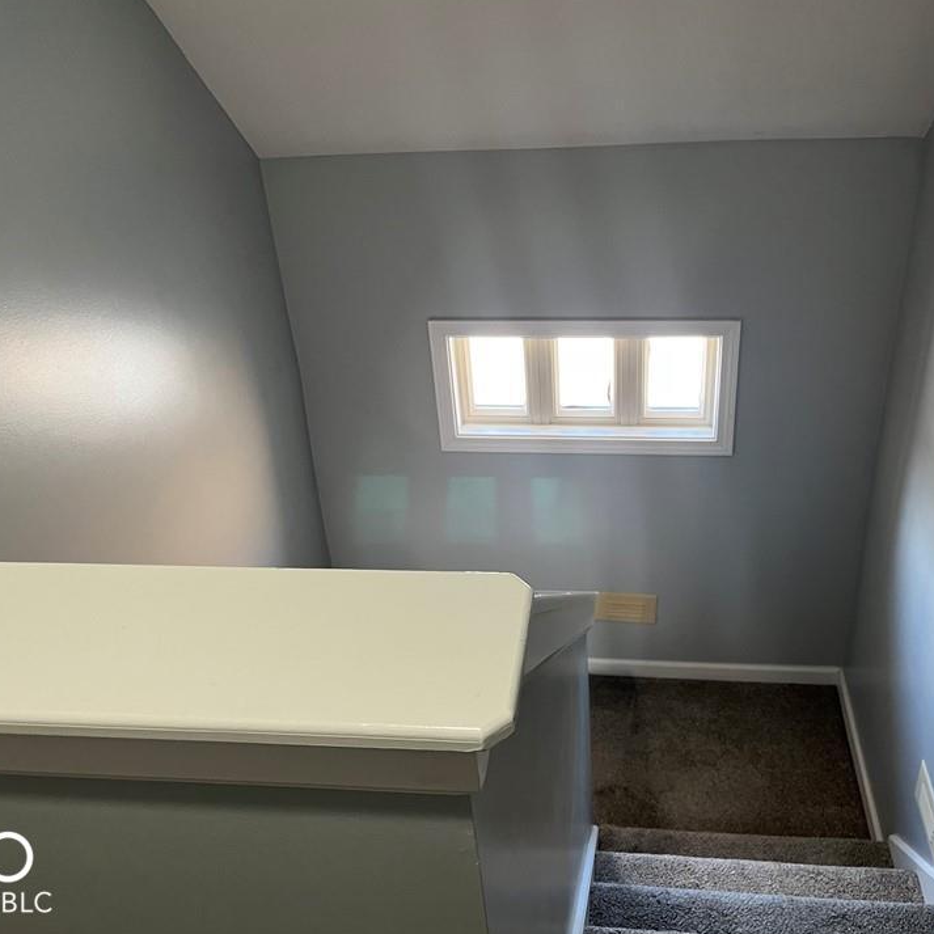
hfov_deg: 49.6
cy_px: 445
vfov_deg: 49.7
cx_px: 531
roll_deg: +3.0
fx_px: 1007
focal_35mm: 33
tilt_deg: -30.4
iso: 125
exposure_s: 1/60
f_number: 1.6
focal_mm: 5.1
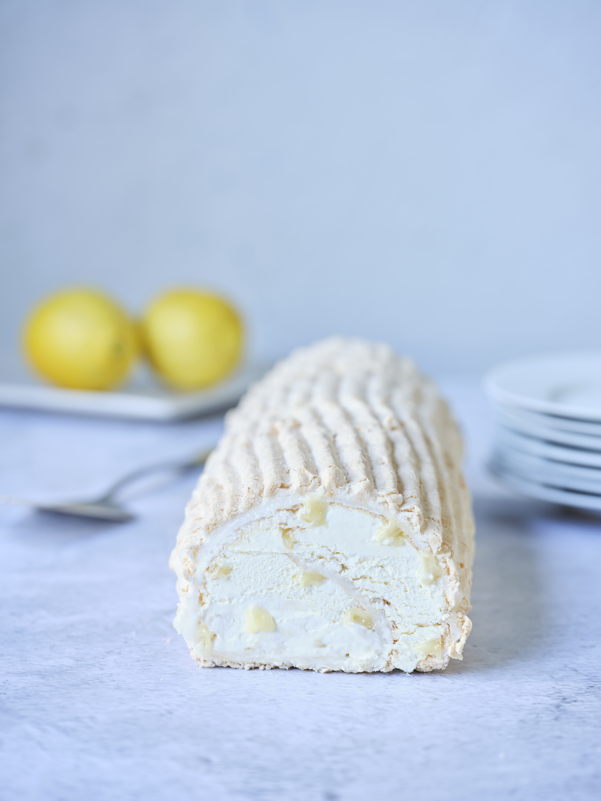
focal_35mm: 95
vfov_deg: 20.7
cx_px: 300
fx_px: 2199
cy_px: 400
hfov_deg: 15.6
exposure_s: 1/20
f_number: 5.6
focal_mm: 120
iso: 100
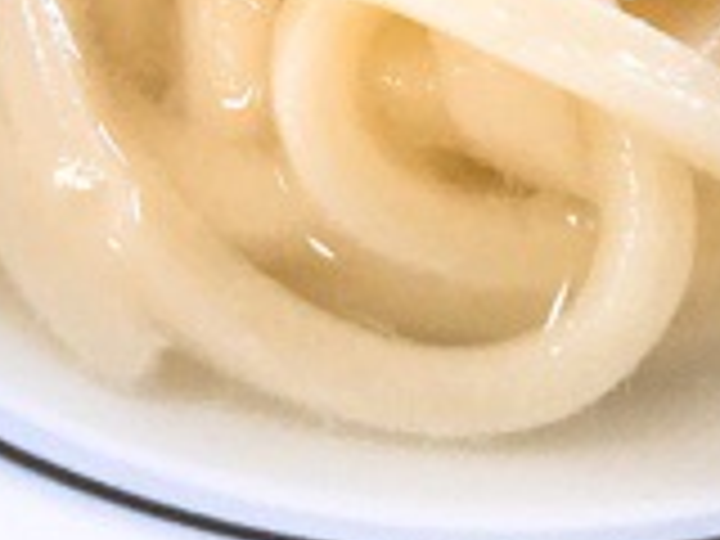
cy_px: -477
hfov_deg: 15.6
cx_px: 706
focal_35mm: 124
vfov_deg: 11.0
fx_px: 2579
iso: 64
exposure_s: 1/30
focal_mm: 3.3
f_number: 2.4
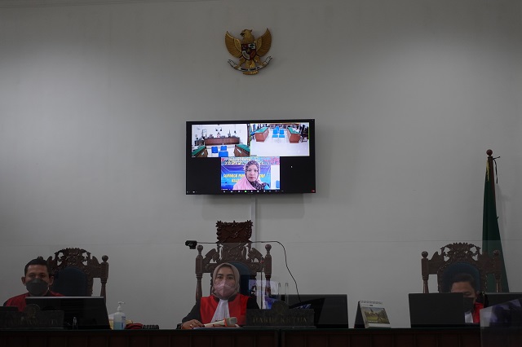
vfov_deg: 19.4
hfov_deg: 28.9
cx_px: 261
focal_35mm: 70
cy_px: 174
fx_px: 1014
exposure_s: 1/80
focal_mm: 25.7
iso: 320
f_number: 2.8
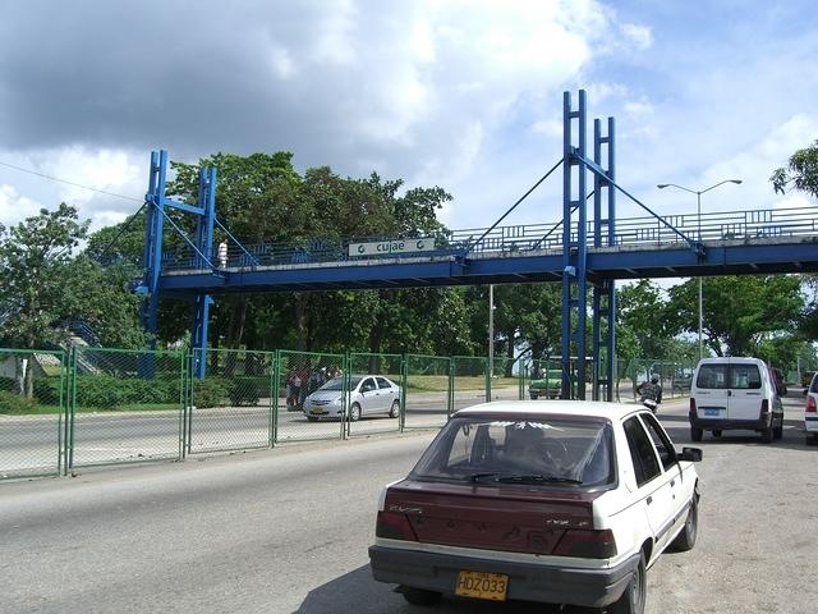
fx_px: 898
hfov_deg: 49.0
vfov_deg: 37.7
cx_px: 409
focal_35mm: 38
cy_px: 307
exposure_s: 1/800
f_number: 4
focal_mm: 7.9
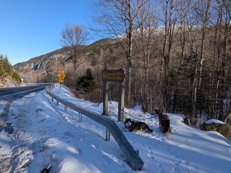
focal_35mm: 24
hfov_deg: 71.6
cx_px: 116
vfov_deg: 56.8
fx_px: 160
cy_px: 86
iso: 28
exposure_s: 1/1098
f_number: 1.7
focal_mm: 4.53
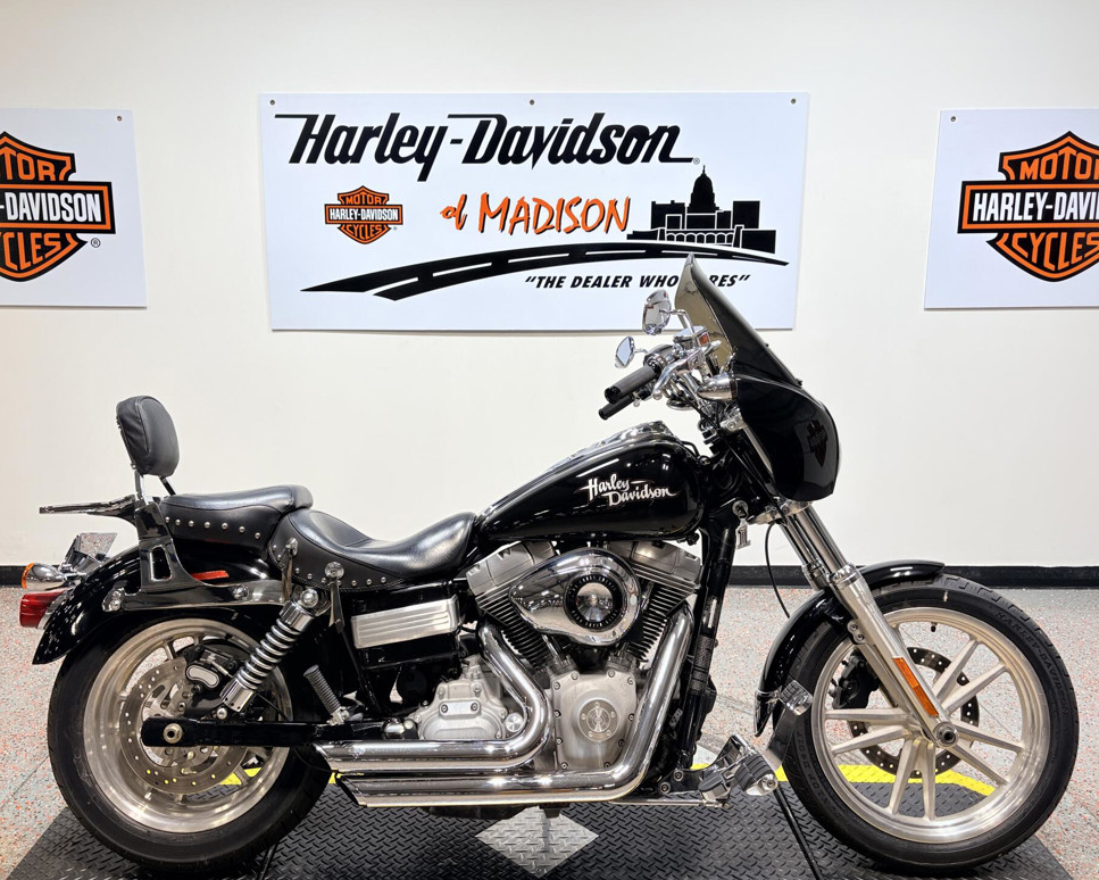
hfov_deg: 62.2
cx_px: 519
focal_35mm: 28
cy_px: 434
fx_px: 911
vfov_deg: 51.5
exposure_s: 1/120
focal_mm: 5.96
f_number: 1.6
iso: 32
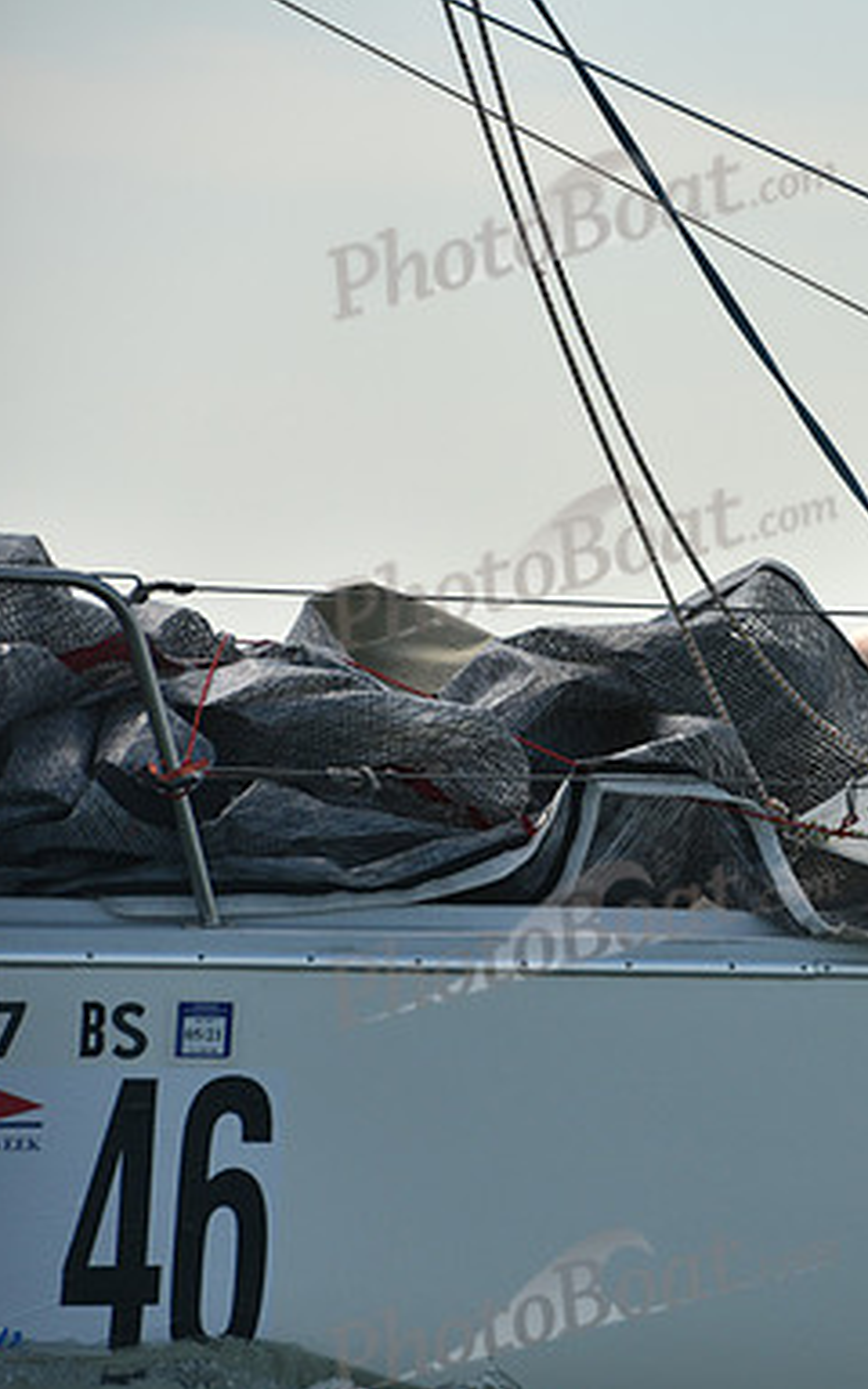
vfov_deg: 6.8
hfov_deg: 4.3
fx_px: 11658
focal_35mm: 308
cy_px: 696
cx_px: 1027
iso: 320
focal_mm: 200
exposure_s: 1/1250
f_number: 9
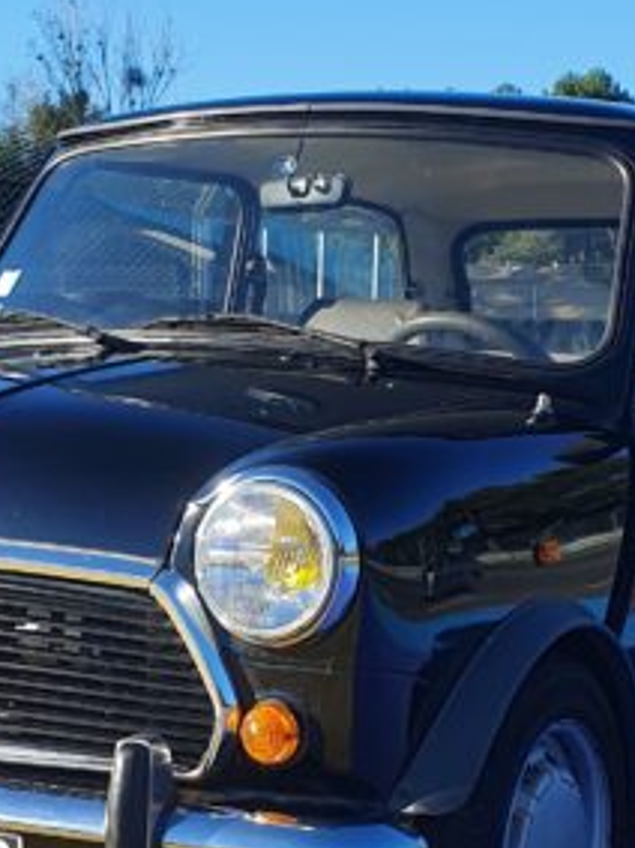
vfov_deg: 20.9
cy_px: 440
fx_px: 2301
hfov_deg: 15.7
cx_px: 249
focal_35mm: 94
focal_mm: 4.32
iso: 50
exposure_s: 1/992
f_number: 2.4
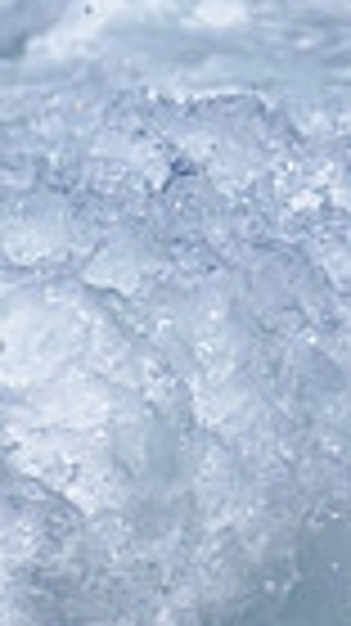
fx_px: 78952
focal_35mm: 4763
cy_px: 421
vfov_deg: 0.5
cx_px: -277
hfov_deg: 0.3
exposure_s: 1/2000
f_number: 16
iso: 800
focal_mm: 800
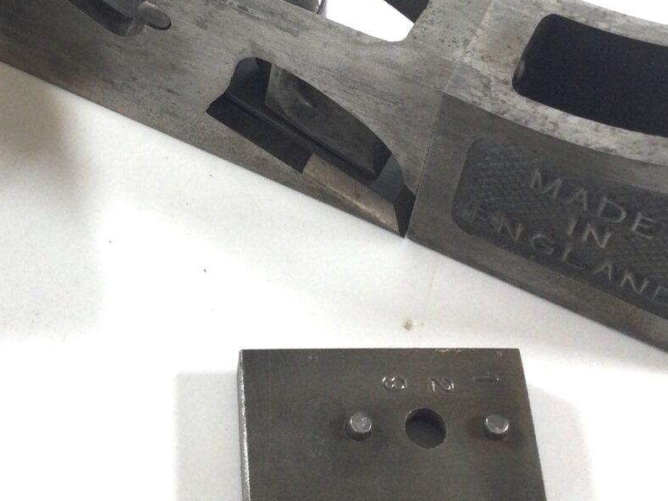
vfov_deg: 19.3
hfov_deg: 25.6
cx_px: 151
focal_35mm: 75
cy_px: 63
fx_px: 1447
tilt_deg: -53.9
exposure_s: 1/100
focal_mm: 3.3
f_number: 2.4
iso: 32
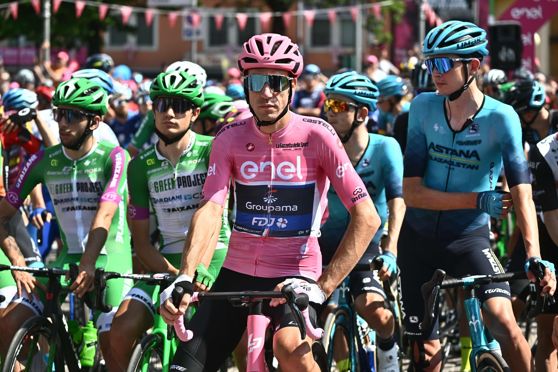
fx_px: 1782
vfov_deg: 11.9
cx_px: 279
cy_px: 186
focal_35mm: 115
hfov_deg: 17.8
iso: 200
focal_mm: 115
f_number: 5
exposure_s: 1/1600
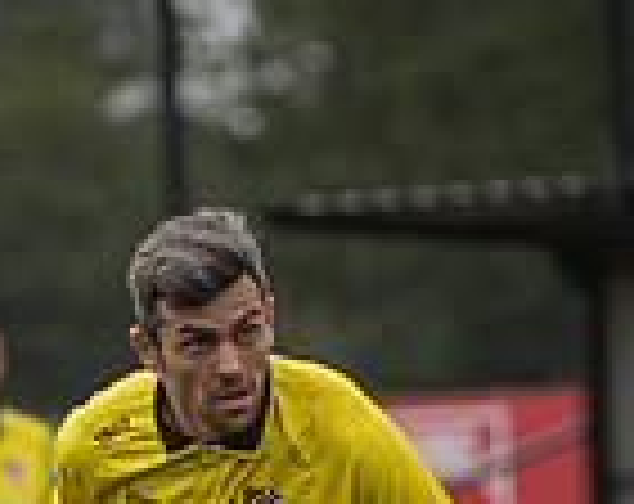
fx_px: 16878
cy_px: 976
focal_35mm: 902
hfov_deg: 2.2
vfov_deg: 1.7
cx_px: 101
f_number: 4
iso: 400
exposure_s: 1/1600
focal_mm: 200
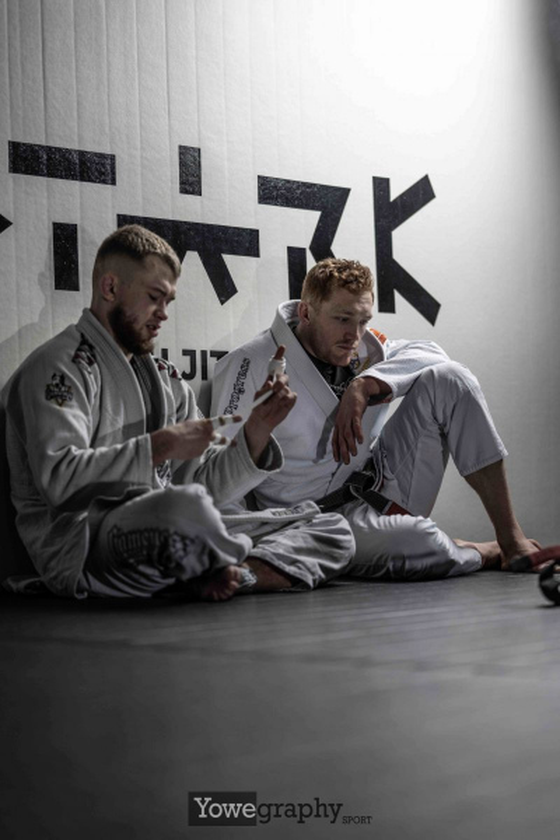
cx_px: 280
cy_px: 420
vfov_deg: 23.9
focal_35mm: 85
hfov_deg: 16.1
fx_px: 1983
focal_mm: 85
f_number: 1.8
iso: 100
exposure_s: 1/200
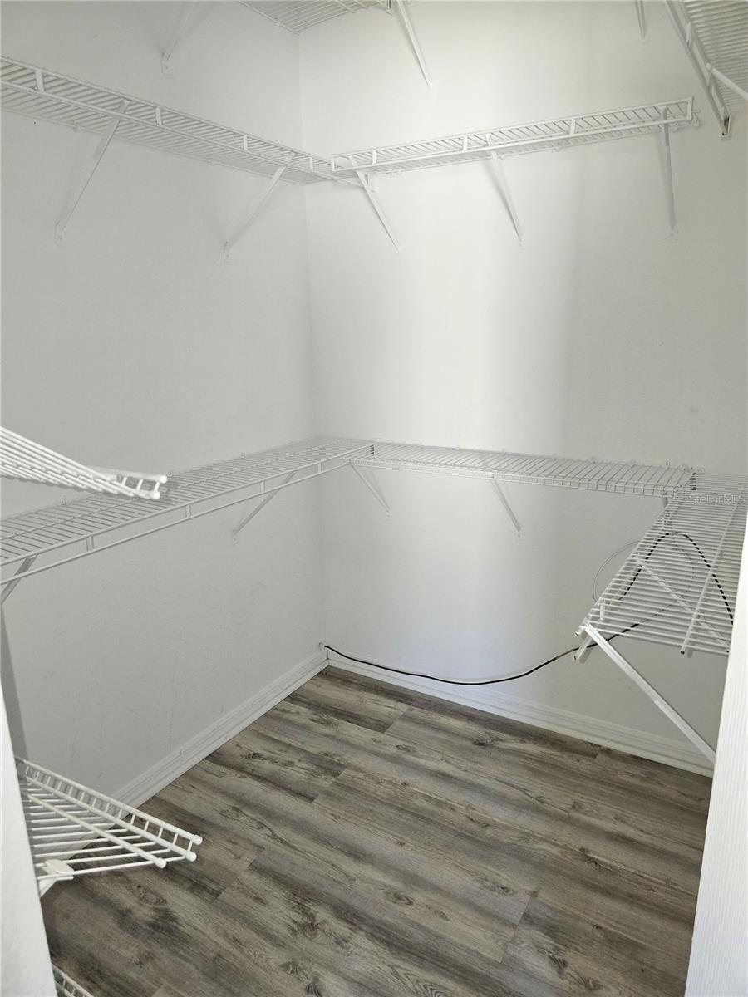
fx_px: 663
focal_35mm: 23
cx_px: 374
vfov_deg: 73.9
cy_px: 498
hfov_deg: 58.9
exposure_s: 1/60
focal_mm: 6.3
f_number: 1.7
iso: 125
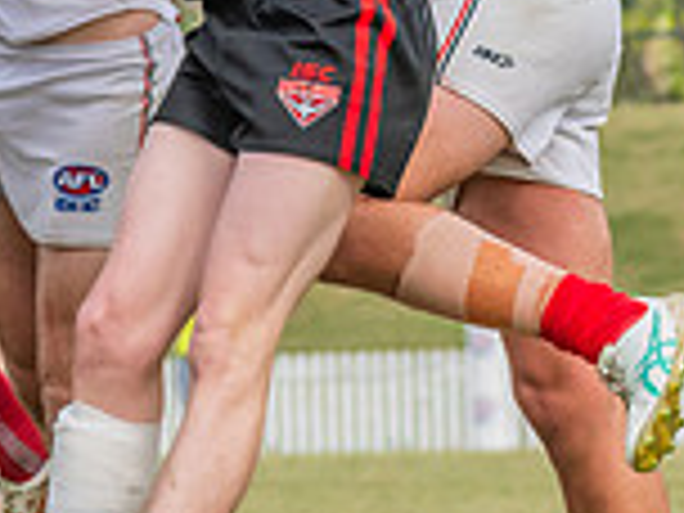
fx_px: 17033
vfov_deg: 1.7
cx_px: -191
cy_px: -178
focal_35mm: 862
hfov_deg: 2.3
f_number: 9
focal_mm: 170
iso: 800
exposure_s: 1/1250
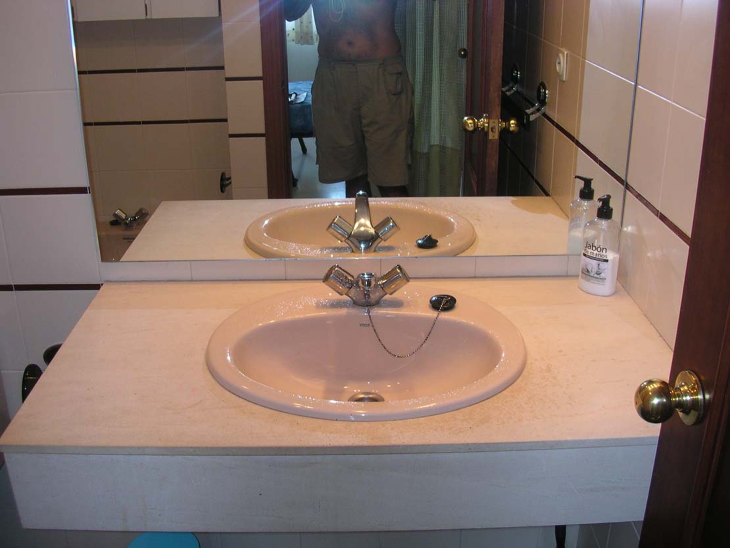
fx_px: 780
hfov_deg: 50.1
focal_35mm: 37
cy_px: 274
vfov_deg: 38.7
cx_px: 365
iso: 100
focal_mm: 5.6
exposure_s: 1/30
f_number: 2.7
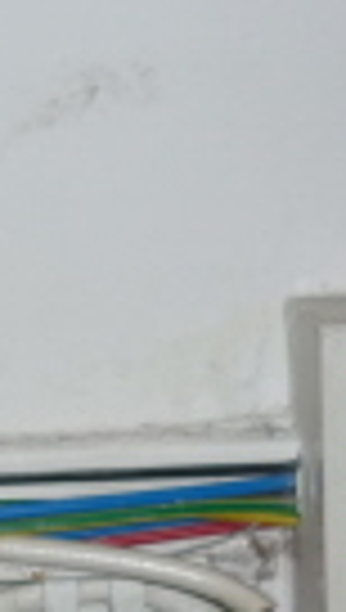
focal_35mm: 136
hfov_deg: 8.9
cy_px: 569
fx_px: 2207
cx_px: -54
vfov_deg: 15.5
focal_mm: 5.5
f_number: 2.8
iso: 100
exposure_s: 1/60
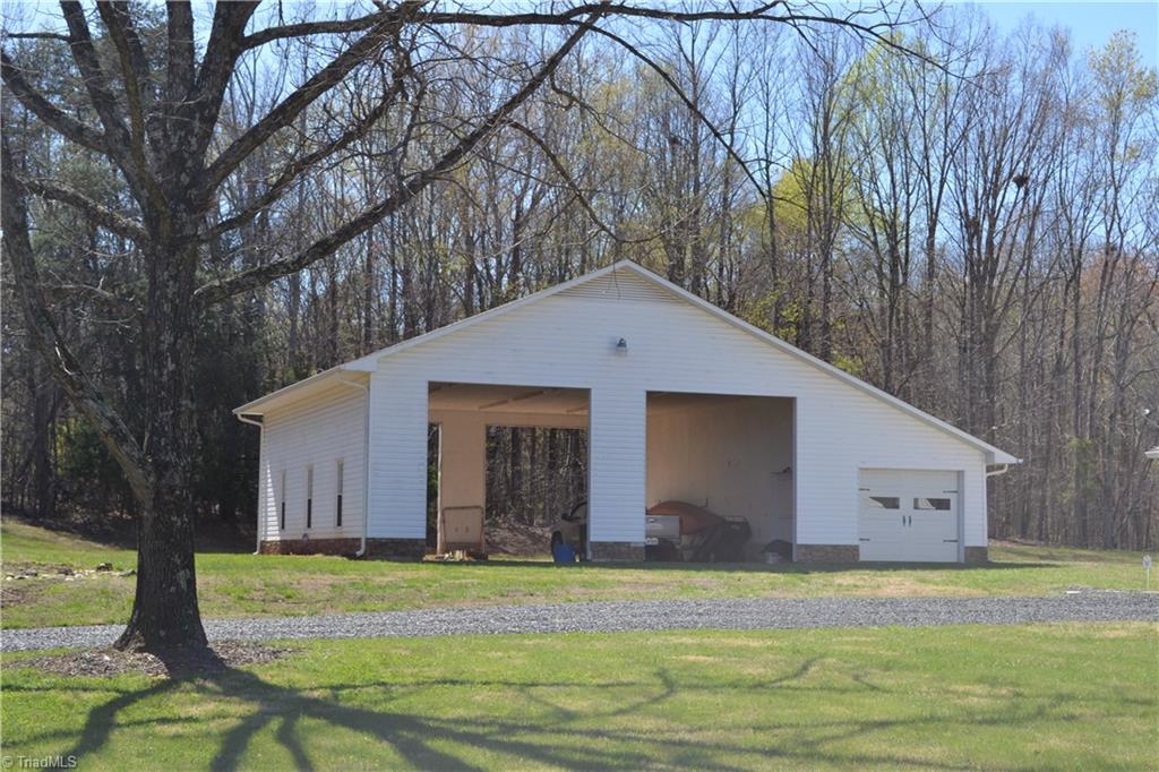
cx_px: 580
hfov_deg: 35.1
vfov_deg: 23.8
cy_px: 386
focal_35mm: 57
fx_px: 1834
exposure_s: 1/200
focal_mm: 38
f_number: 7.1
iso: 100
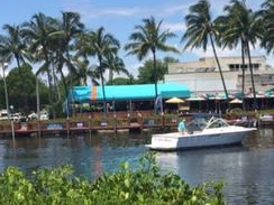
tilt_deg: -3.6
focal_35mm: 76
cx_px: 206
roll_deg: +1.9
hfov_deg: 25.4
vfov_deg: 19.2
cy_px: 157
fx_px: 602
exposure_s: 1/1883
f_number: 2.2
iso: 32
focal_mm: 4.15
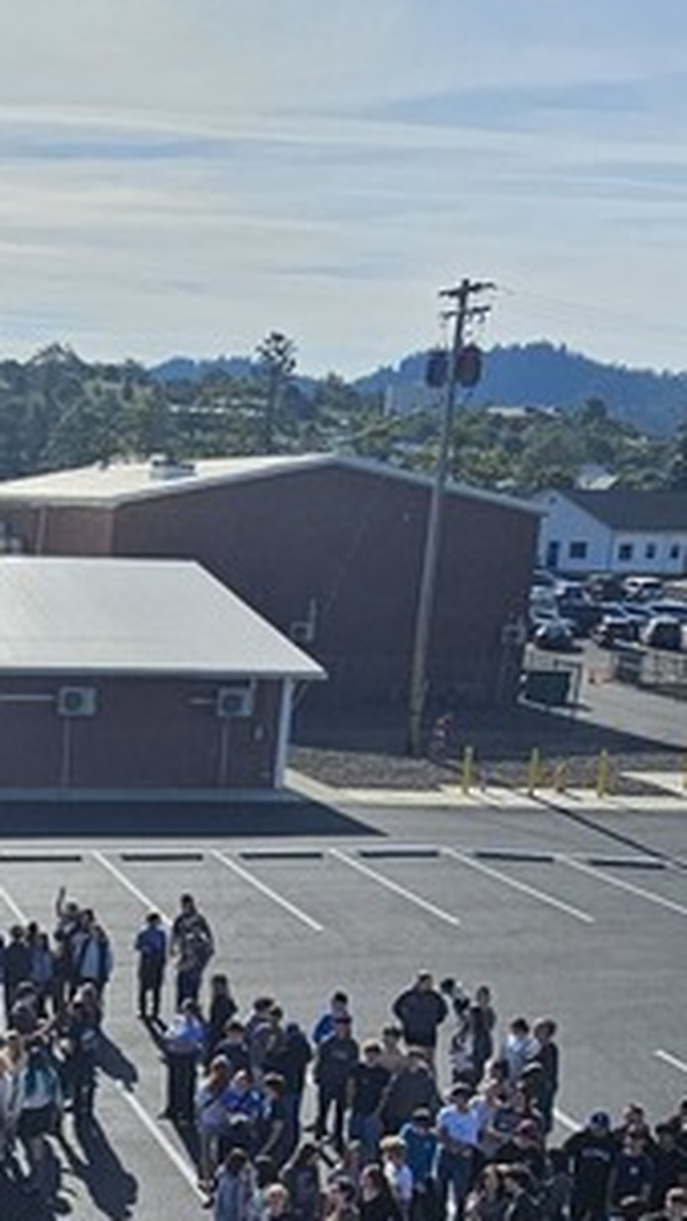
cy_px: 910
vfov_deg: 41.7
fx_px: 1554
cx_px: -145
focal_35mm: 48
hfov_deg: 22.8
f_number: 2.2
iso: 50
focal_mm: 2.2
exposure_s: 1/4769
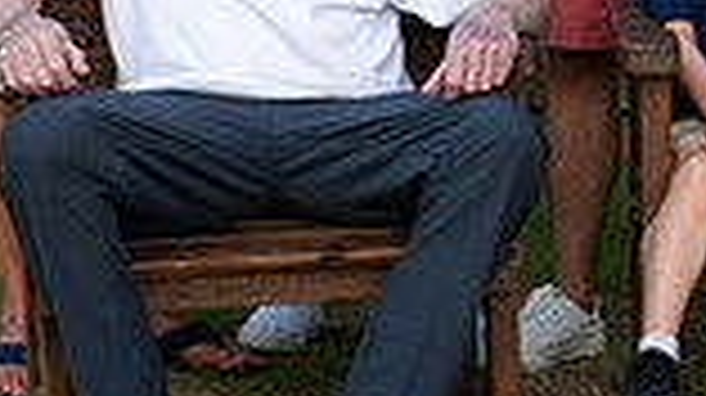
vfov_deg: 5.5
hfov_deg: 9.9
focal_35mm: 217
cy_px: -238
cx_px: 543
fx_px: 4059
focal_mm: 50
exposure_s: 1/500
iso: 200
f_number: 2.8
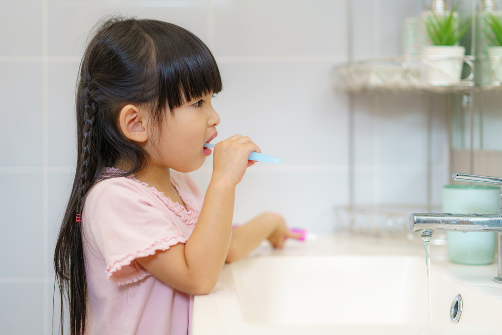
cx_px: 251
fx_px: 767
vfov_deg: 24.6
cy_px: 168
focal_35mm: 55
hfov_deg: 36.2
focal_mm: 55
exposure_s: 1/200
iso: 250
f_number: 1.8
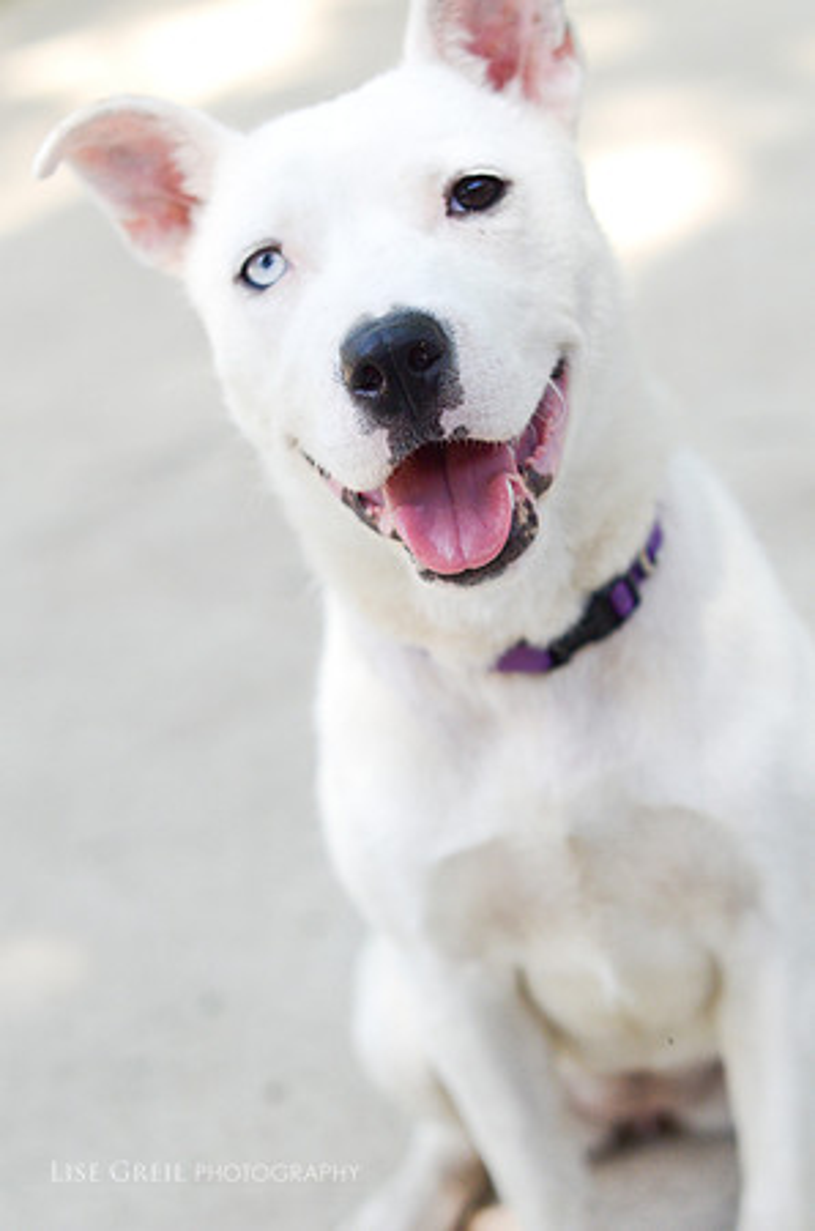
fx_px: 2559
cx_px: 408
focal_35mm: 75
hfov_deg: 18.1
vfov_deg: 27.0
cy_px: 616
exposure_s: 1/4000
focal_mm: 50
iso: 800
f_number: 3.2
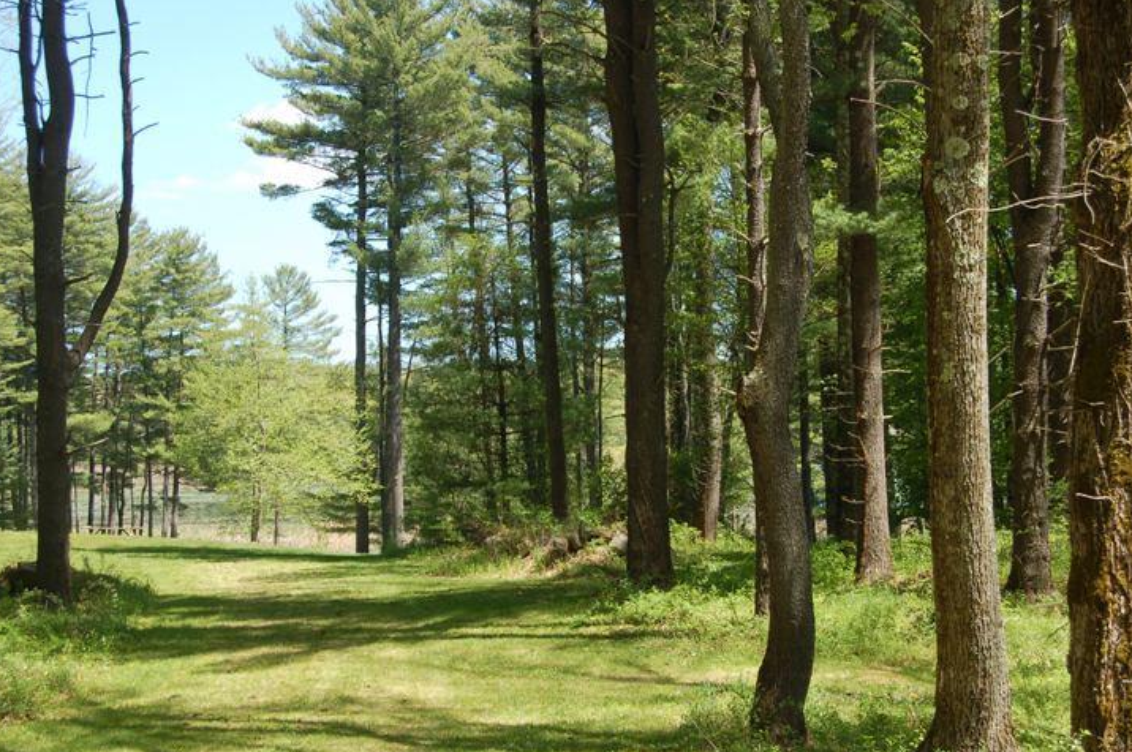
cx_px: 590
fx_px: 2105
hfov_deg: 30.1
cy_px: 417
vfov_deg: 20.3
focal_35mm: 67
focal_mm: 40
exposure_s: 1/250
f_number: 8
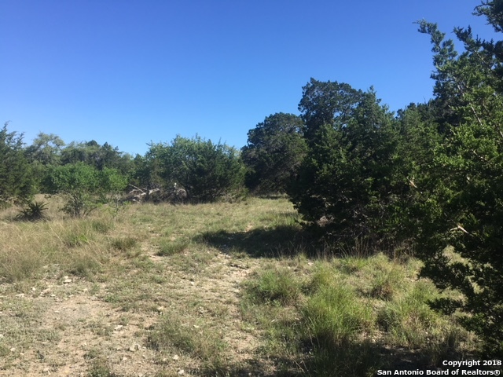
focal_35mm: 29
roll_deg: -2.5
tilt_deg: -0.8
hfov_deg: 61.7
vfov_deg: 48.2
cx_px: 252
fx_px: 421
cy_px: 188
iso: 25
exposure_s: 1/1012
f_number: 2.2
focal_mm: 4.15
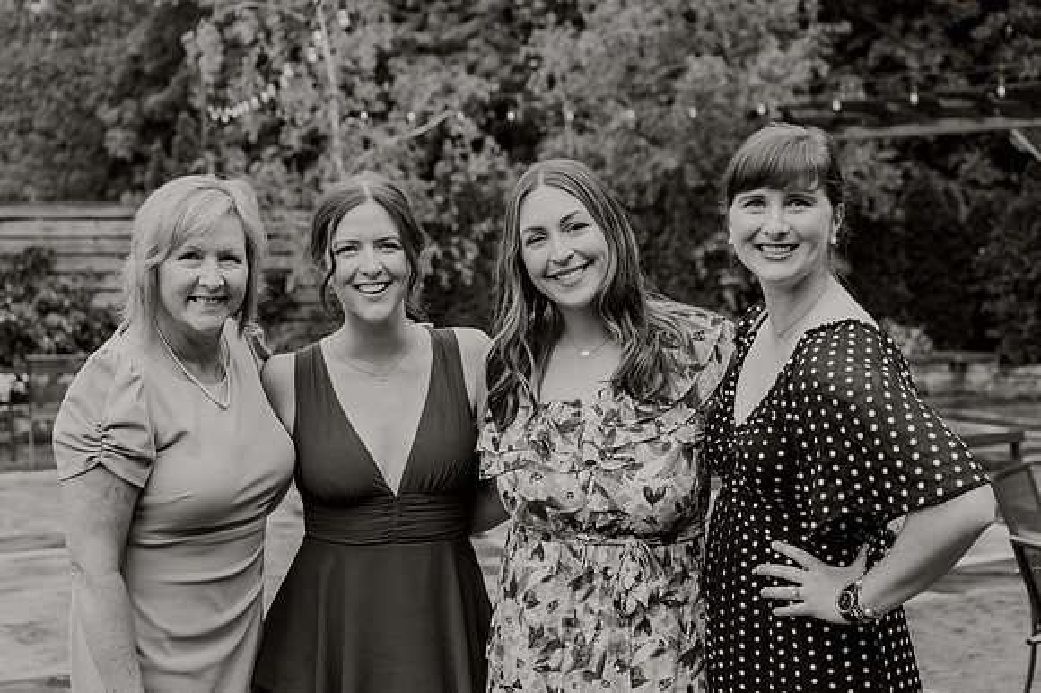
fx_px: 1466
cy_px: 400
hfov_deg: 39.1
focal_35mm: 51
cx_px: 533
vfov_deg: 26.6
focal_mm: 44
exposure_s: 1/400
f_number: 3.5
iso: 200
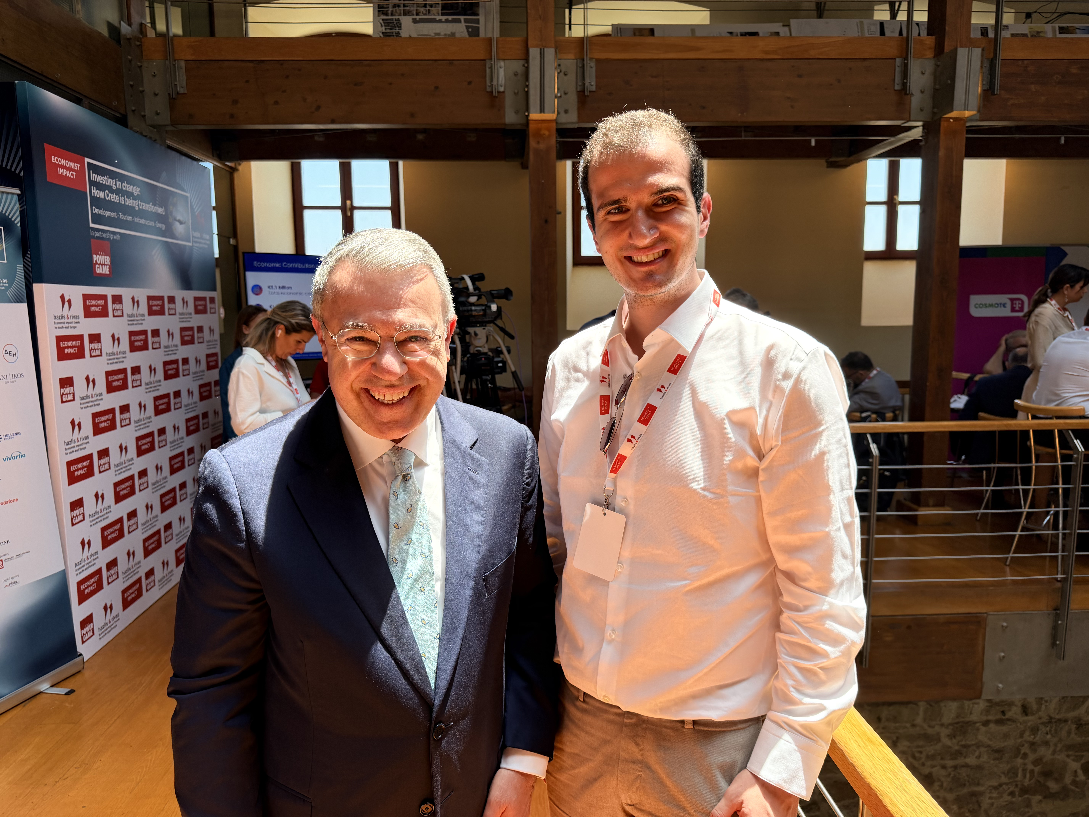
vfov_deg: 56.8
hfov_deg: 71.6
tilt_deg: -7.5
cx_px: 544
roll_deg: +0.5
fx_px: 755
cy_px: 408
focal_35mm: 24
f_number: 1.78
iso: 100
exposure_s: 1/617
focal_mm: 6.76
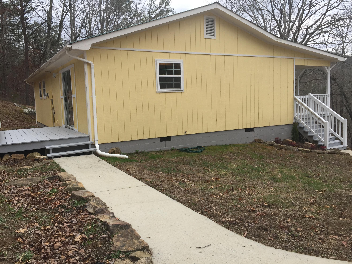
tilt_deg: -4.0
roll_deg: +1.6
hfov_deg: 61.7
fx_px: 295
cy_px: 132
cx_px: 176
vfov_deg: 48.2
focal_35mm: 29
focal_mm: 4.15
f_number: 2.2
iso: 32
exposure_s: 1/608
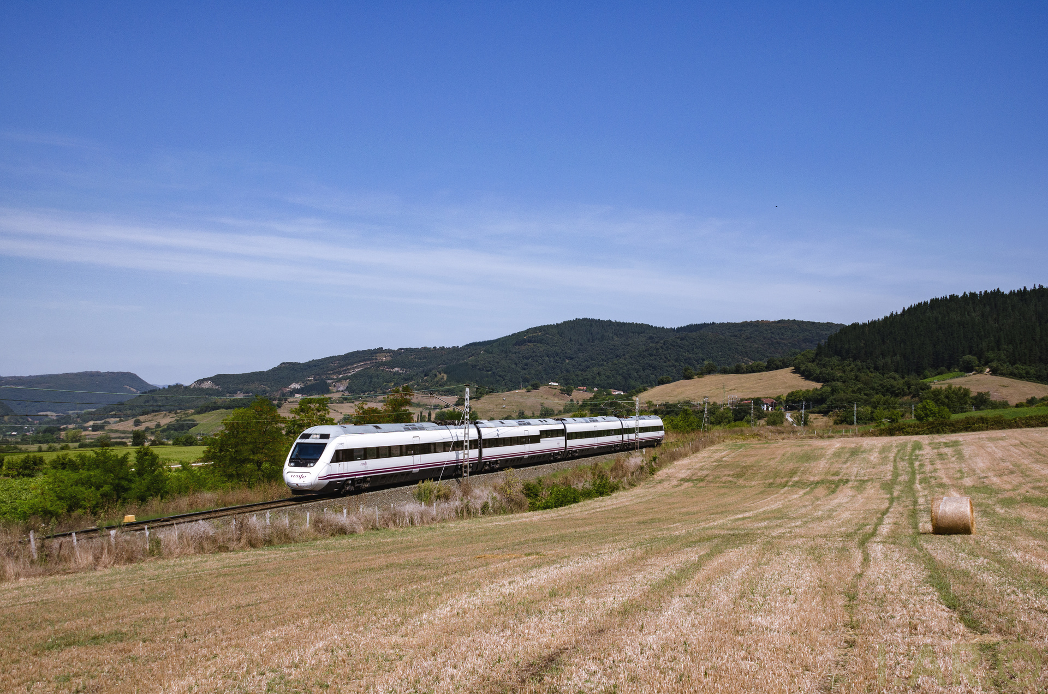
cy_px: 347
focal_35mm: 42
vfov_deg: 31.8
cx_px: 524
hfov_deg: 46.5
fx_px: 1220
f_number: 8
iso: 160
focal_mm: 28
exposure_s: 1/640
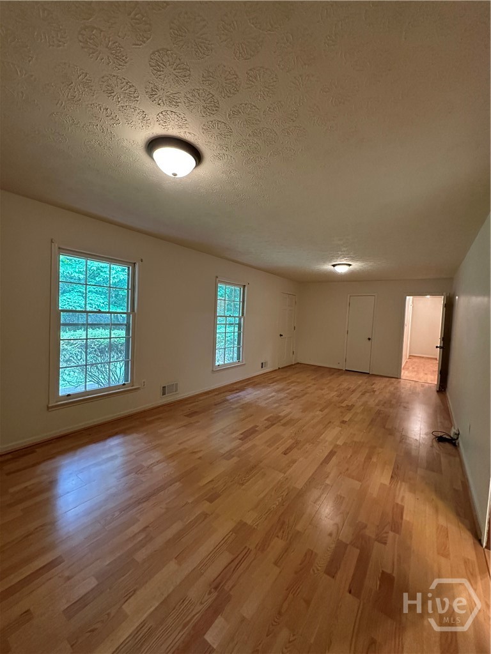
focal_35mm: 14
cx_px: 246
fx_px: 265
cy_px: 327
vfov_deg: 102.1
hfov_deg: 85.7
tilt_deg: -2.5
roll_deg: -3.3
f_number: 2.2
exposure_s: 1/60
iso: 1000
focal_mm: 2.22
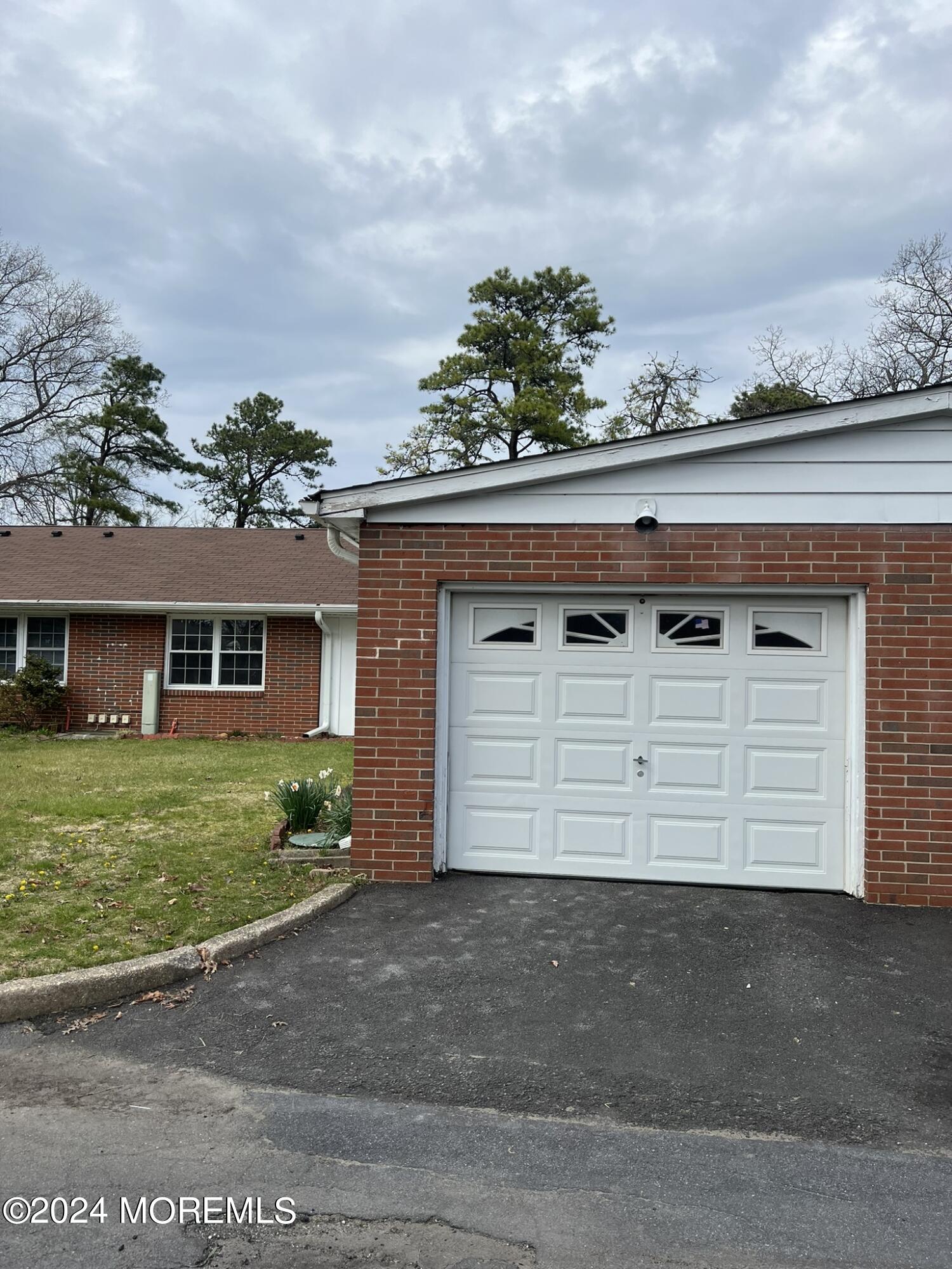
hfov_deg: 53.1
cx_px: 476
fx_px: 953
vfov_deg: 67.3
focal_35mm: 26
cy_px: 634
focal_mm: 5.7
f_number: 1.5
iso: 50
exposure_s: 1/3831
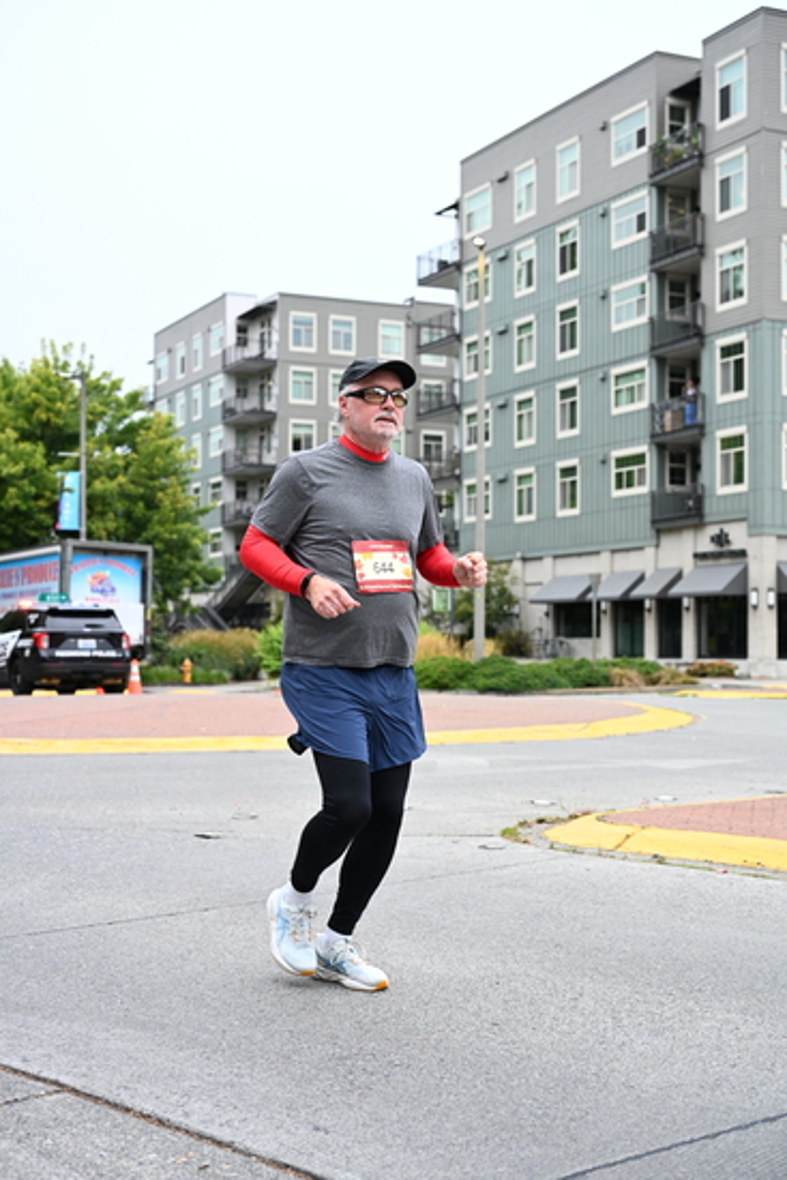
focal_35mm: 49
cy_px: 590
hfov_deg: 27.5
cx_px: 394
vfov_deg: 40.3
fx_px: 1606
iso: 1600
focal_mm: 49
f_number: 4
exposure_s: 1/800
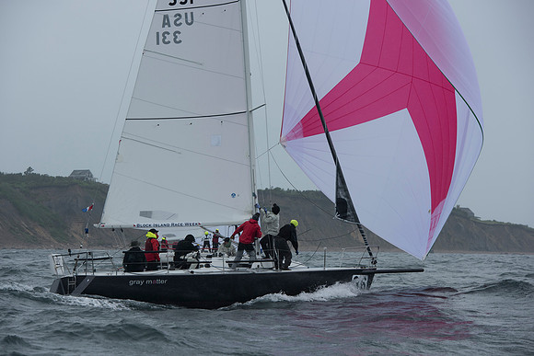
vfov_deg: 11.2
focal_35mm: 122
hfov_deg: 16.8
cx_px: 267
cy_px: 178
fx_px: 1810
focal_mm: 122
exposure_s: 1/1000
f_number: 6.3
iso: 320
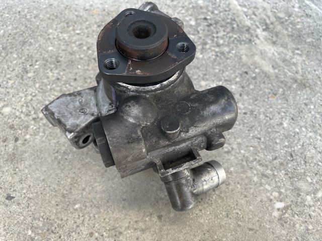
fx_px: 242
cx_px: 161
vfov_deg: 53.0
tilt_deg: -58.0
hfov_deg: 67.3
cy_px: 120
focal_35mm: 26
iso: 40
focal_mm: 4.2
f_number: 1.6
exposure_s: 1/121
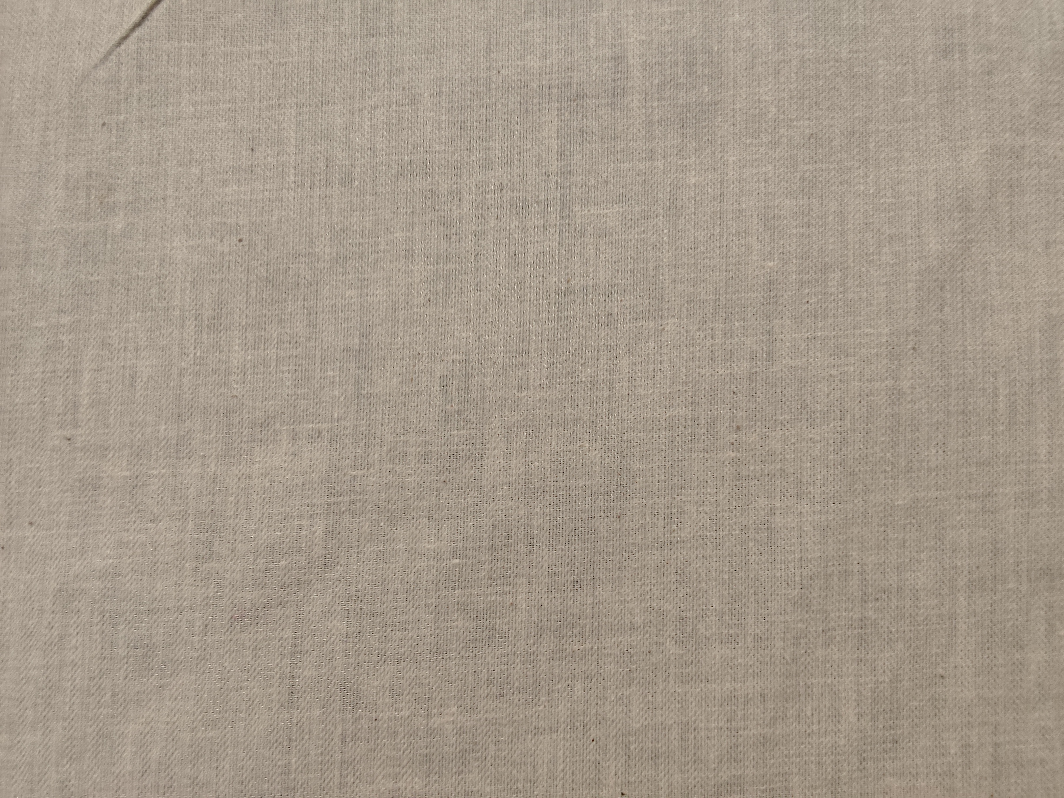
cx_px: 532
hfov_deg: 67.3
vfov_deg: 53.1
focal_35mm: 26
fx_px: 799
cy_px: 399
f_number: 2
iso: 64
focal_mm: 2.78
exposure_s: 1/100
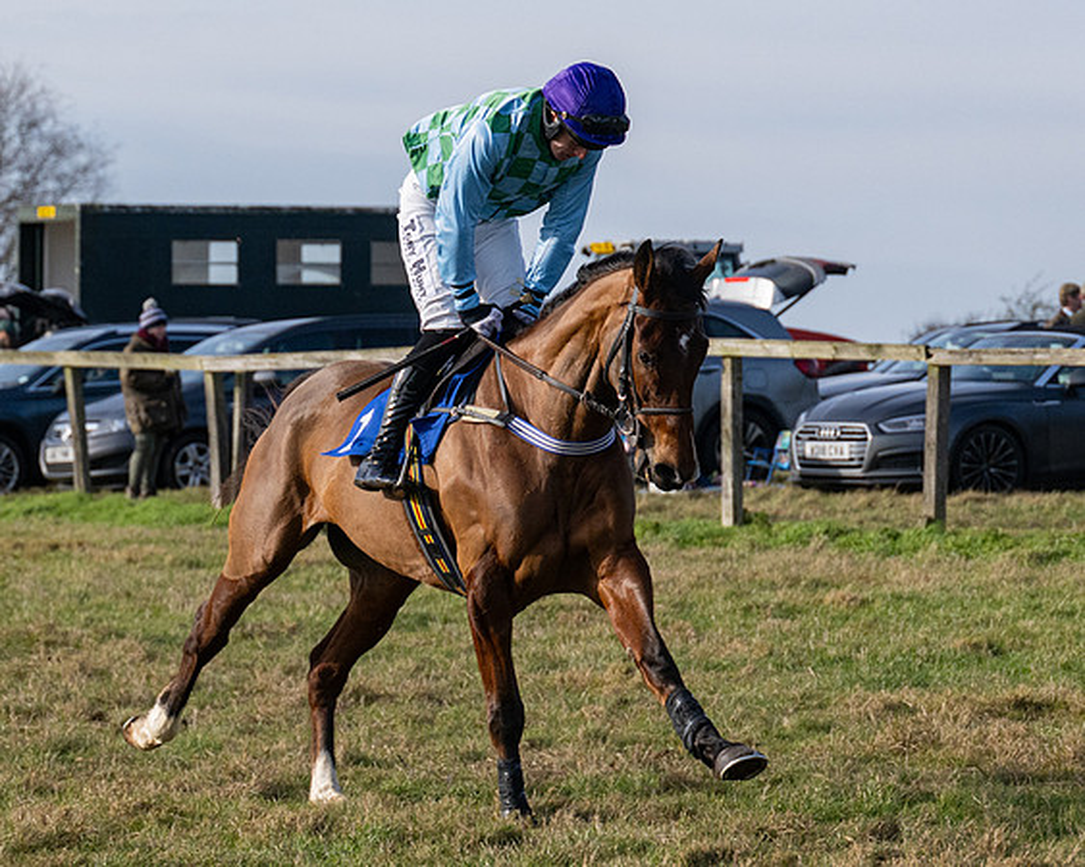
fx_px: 6730
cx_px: 646
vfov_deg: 7.4
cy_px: 454
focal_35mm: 210
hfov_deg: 9.2
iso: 400
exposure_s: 1/3200
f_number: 5
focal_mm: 98
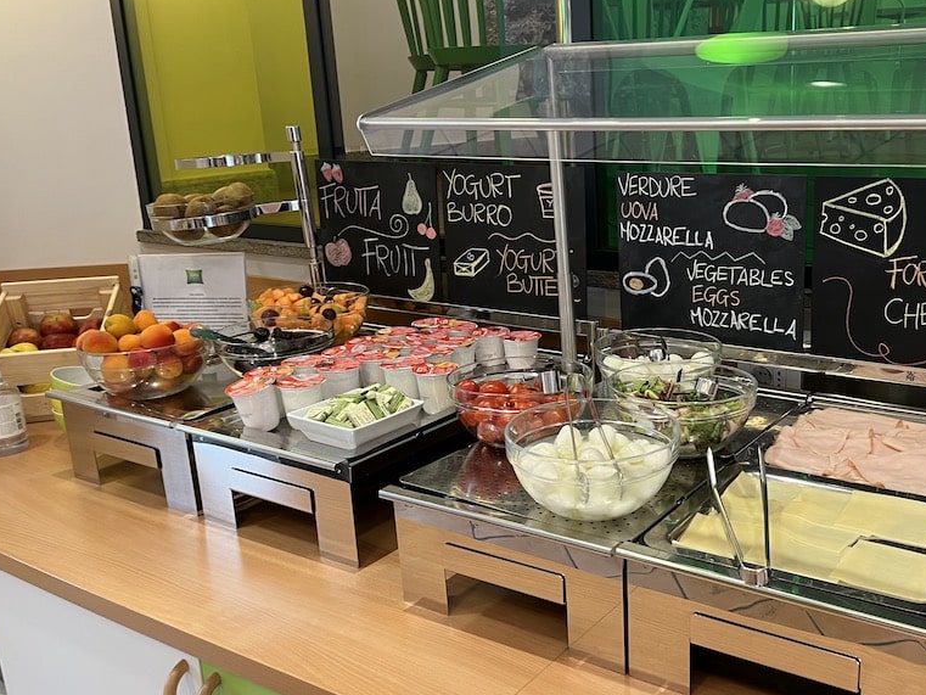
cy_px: 344
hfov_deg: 51.7
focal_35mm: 35
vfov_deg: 40.7
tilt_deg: -15.2
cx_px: 612
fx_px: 936
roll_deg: +1.7
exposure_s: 1/50
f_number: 1.6
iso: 64
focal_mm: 5.1
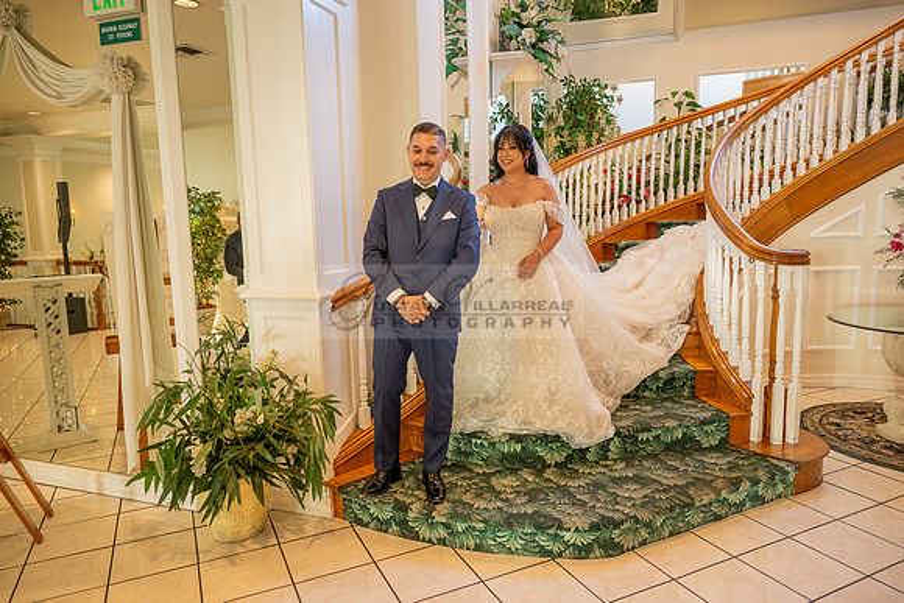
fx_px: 603
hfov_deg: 73.7
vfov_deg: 53.2
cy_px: 302
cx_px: 452
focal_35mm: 24
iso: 1000
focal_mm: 24
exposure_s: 1/160
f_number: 2.8
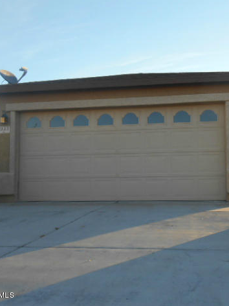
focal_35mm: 42
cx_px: 157
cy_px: 152
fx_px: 370
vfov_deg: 44.8
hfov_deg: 34.0
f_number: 3.6
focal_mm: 5.5
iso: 80
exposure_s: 1/200
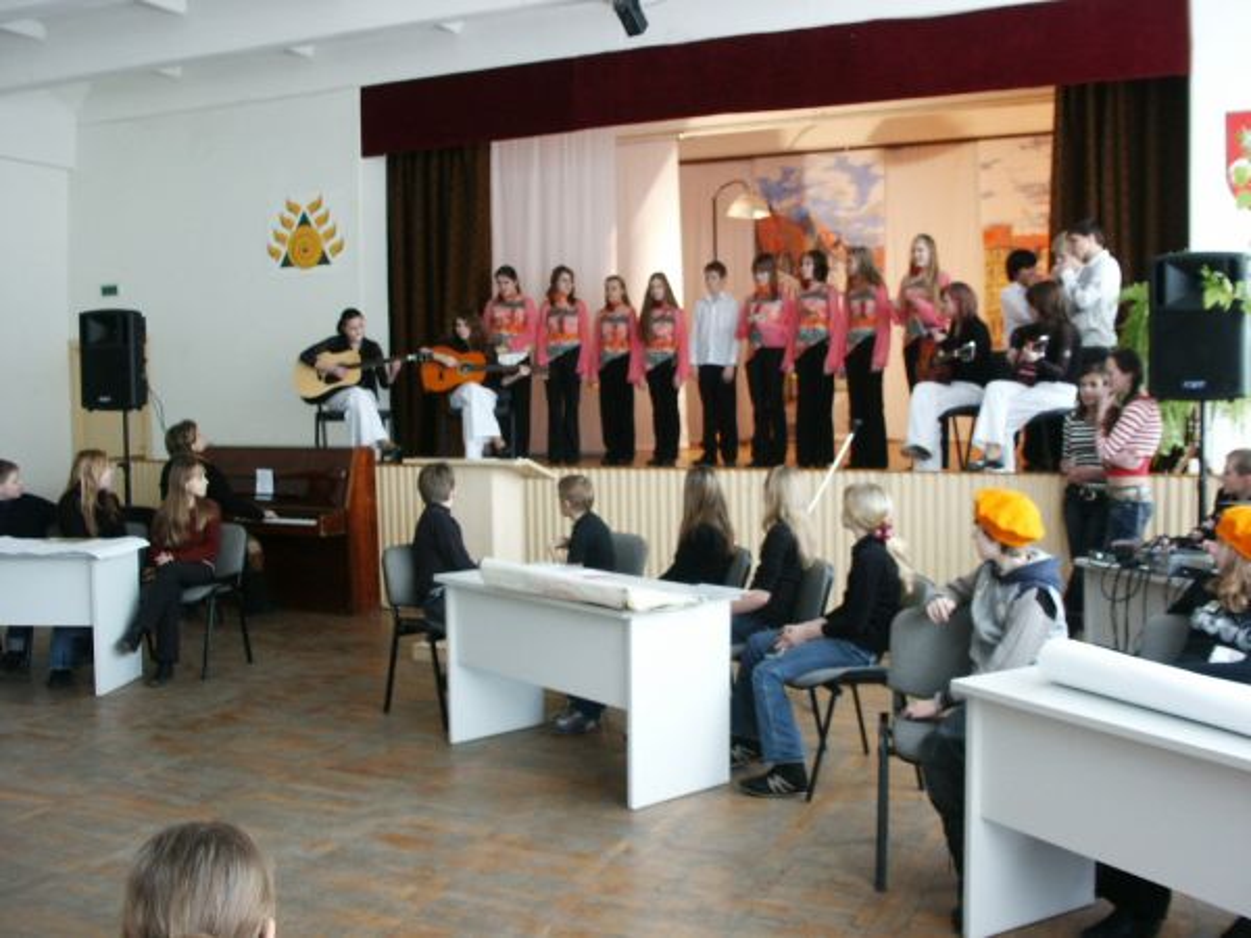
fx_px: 1265
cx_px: 626
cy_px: 469
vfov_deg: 40.7
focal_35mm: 35
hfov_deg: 52.6
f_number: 3
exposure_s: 1/45
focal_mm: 7.18
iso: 200
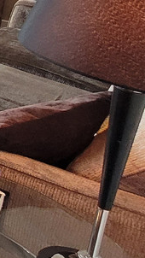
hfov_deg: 10.2
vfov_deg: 27.3
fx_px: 492
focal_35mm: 72
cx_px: -325
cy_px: -14
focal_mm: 1.74
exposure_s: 1/60
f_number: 2.2
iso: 160
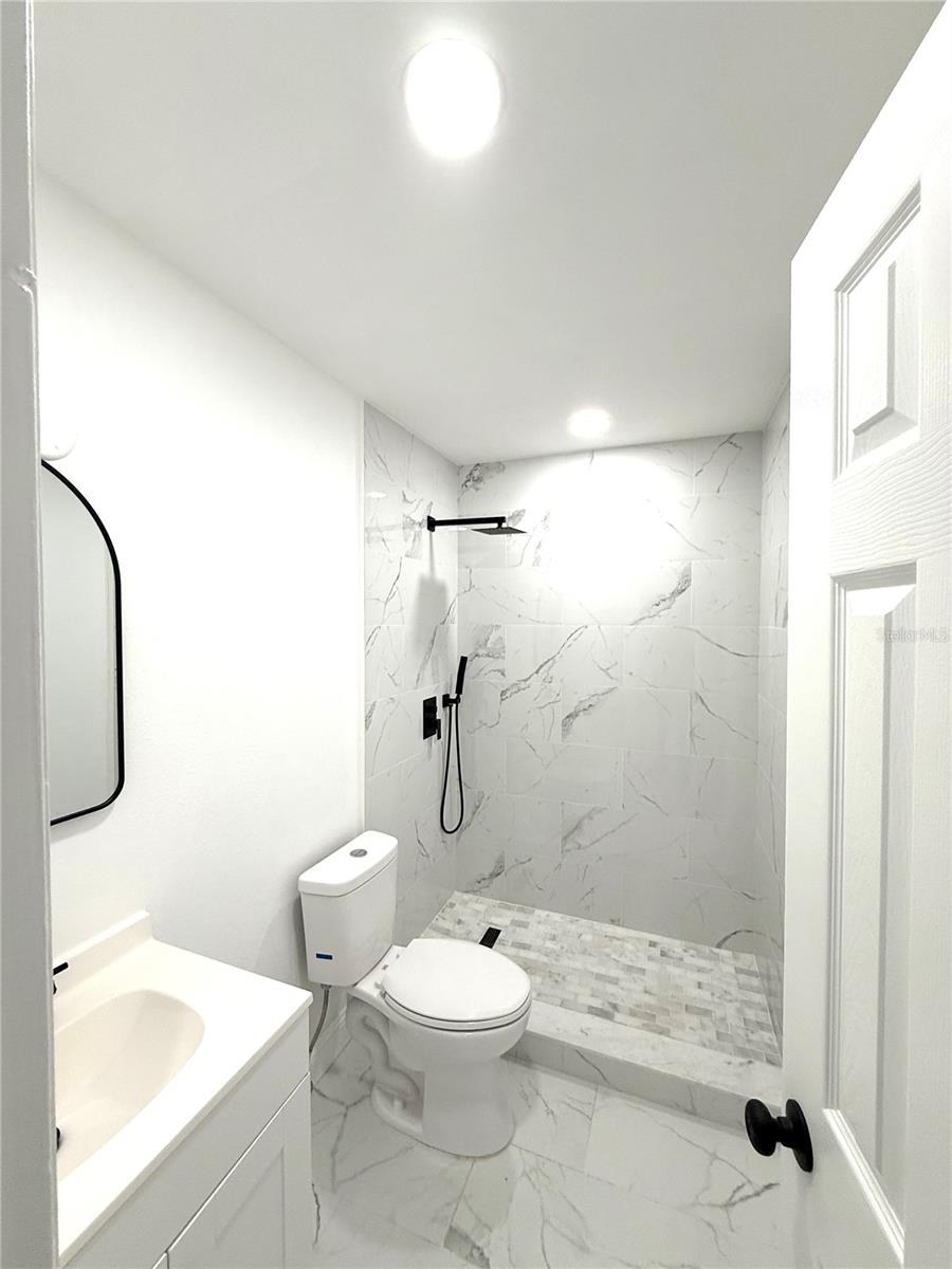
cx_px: 476
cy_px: 634
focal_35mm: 14
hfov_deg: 85.7
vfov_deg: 102.1
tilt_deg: -0.6
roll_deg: -0.2
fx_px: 513
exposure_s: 1/120
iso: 125
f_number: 2.2
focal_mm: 2.22
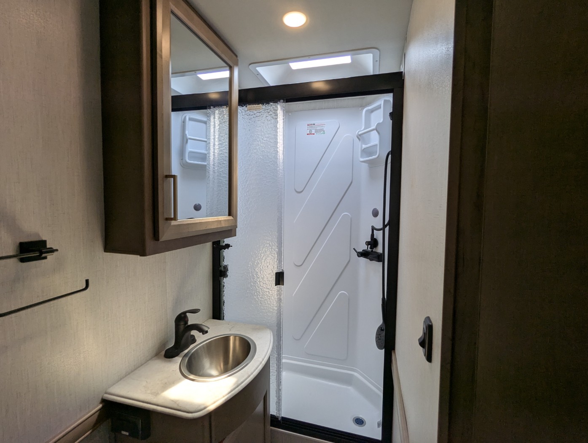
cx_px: 294
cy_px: 222
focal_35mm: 16
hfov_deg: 94.4
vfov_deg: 78.2
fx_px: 272
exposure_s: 1/197
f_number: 2.2
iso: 60
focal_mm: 2.35
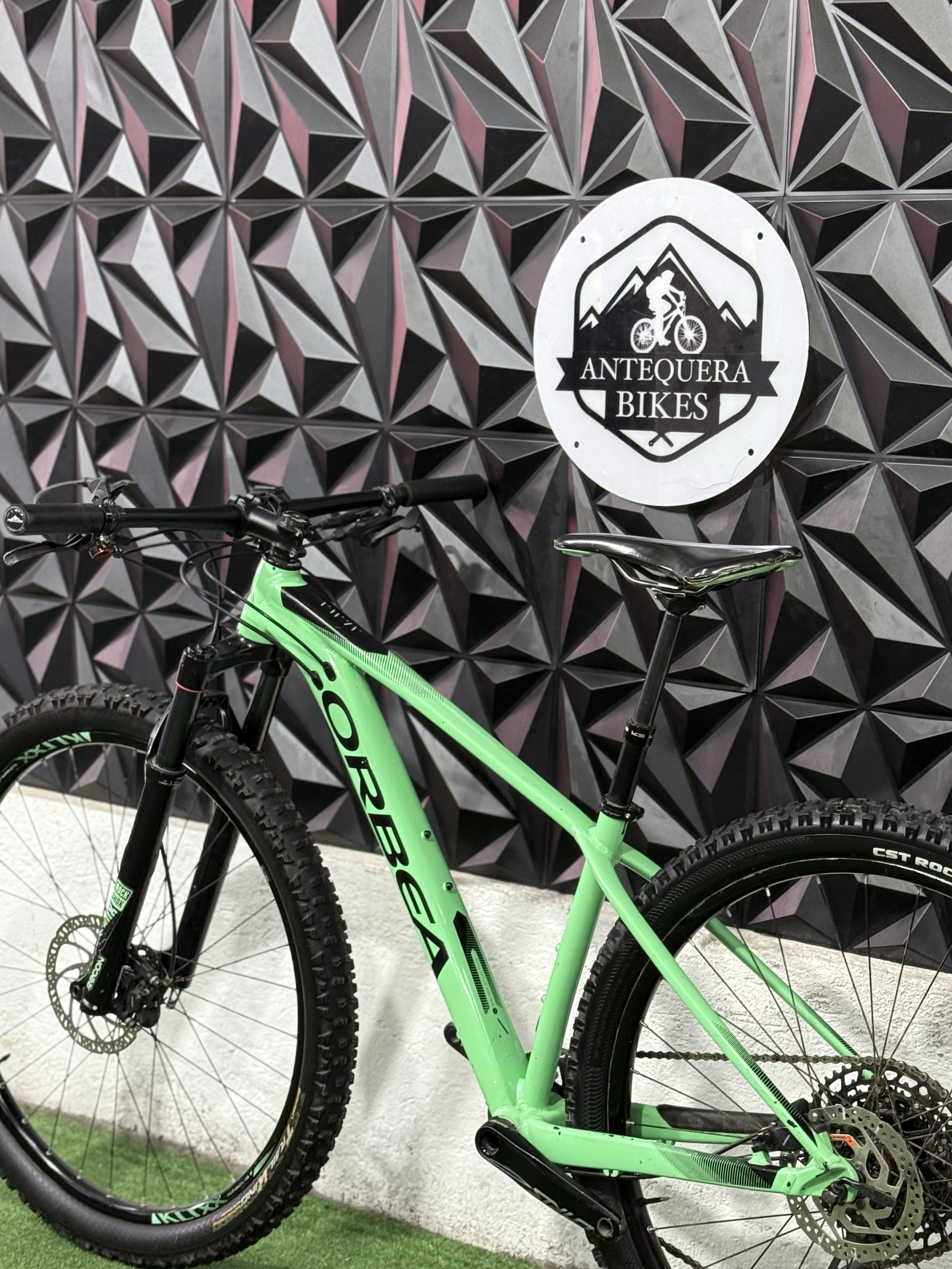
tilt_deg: -7.2
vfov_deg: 32.2
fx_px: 2200
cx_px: 585
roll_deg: -3.0
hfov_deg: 24.4
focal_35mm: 60
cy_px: 670
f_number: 1.78
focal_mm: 6.76
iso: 160
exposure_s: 1/60
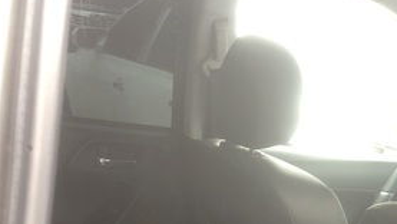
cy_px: 399
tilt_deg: -25.2
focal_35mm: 66
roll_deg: -5.7
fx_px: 695
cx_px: 298
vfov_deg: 15.7
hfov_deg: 31.3
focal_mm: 3.99
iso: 25
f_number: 1.8
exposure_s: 1/30
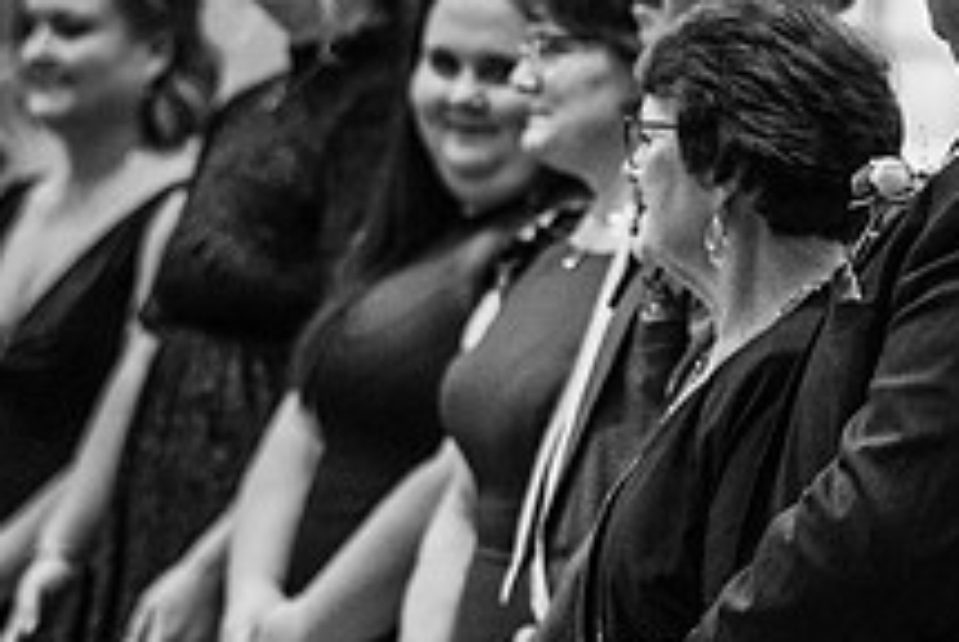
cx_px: 602
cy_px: 408
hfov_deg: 6.4
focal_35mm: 323
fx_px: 8616
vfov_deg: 4.3
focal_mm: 120
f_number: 2.8
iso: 2000
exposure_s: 1/250
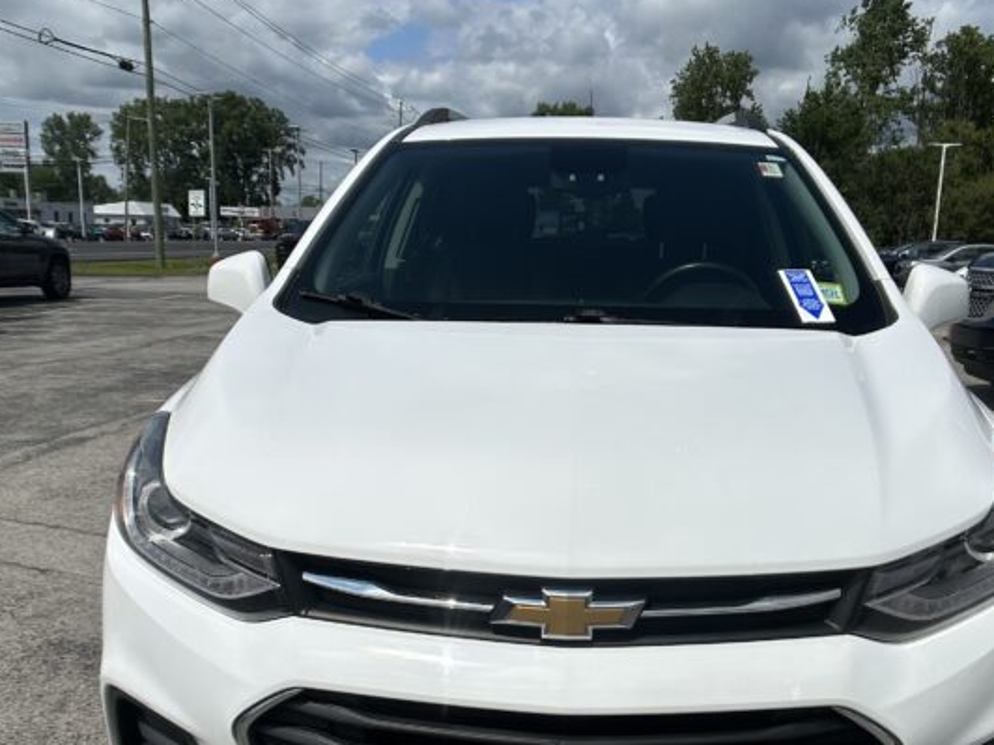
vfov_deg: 28.8
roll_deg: -2.4
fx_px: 1436
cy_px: 527
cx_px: 540
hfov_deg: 38.2
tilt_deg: -14.4
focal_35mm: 50
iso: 50
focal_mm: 5.7
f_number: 1.5
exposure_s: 1/12658
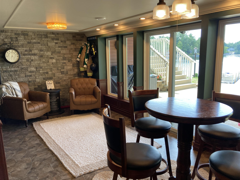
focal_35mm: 28
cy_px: 90
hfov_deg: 63.4
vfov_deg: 49.7
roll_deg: -0.6
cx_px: 120
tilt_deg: -9.5
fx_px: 194
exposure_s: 1/60
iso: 64
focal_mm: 3.99
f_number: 1.8
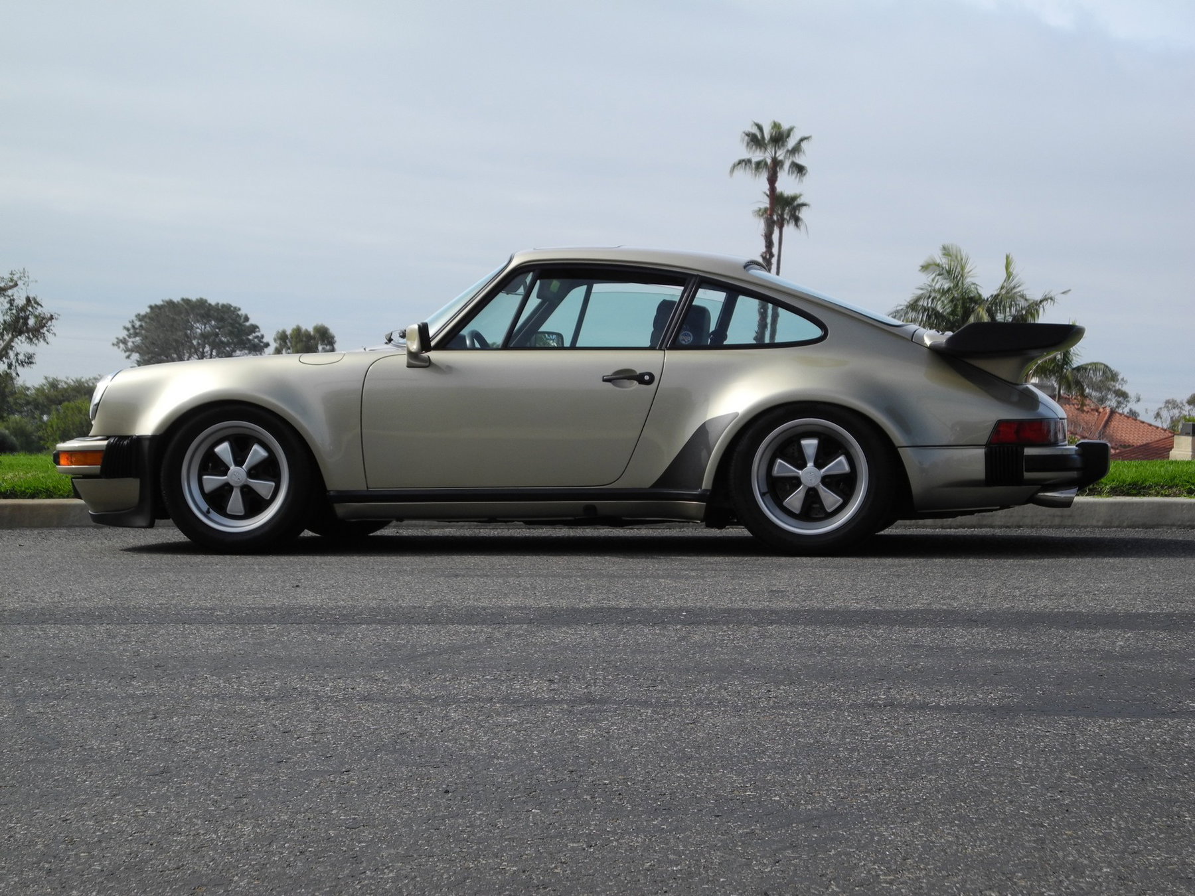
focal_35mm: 76
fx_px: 2624
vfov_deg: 19.4
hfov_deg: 25.7
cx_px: 598
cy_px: 448
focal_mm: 16.3
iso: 100
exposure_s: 1/940
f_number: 4
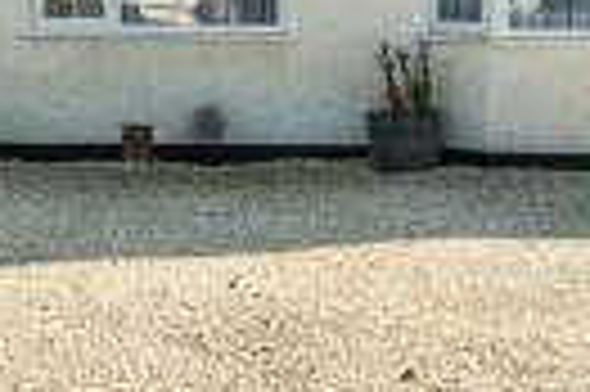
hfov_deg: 18.1
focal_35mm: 113
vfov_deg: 11.9
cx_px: 329
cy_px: -65
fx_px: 1850
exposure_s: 1/640
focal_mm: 21
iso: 400
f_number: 8
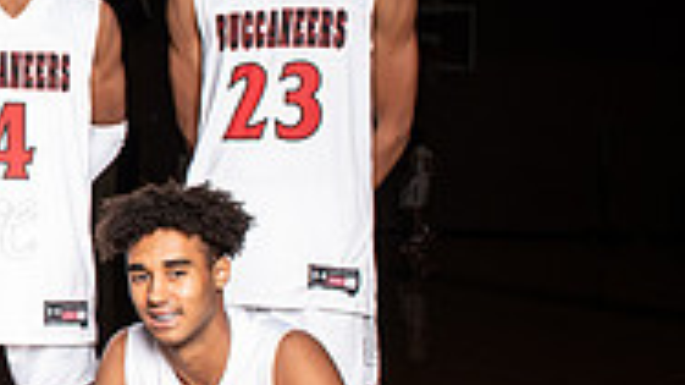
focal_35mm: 78
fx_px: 1416
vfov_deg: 15.4
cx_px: -245
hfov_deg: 23.5
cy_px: 141
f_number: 14
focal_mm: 24
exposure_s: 1/200
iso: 320
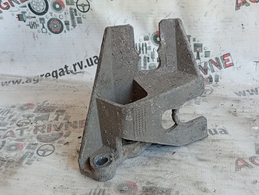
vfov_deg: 28.1
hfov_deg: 36.8
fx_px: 390
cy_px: 98
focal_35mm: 52
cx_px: 130
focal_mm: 3.96
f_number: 1.8
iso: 176
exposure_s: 1/50
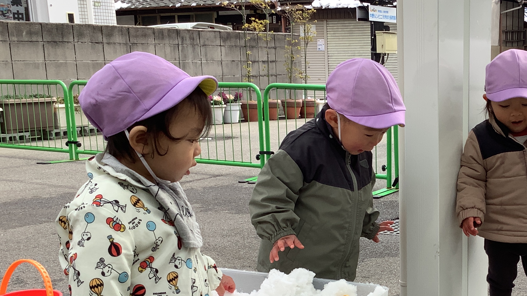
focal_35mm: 55
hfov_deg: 37.0
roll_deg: +1.9
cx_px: 389
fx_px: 769
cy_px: 247
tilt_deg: -14.8
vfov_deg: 21.5
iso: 25
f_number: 2.4
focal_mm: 3.3
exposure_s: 1/303
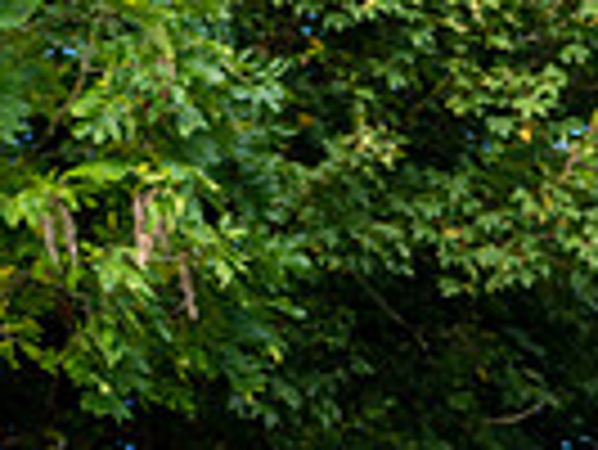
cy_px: 821
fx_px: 4790
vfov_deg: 5.3
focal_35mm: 277
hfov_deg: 7.1
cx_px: 436
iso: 200
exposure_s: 1/500
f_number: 3.5
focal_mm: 66
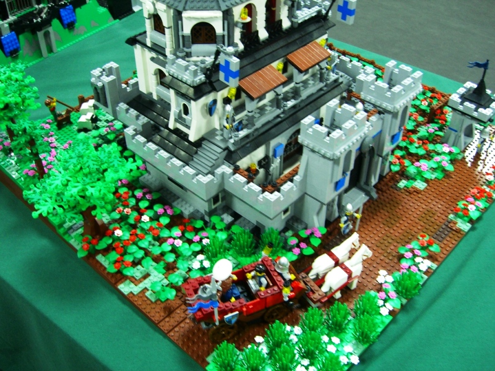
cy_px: 186
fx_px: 543
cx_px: 248
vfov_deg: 37.7
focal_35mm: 38
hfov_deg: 49.0
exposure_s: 1/8
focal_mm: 7.9
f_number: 2.8
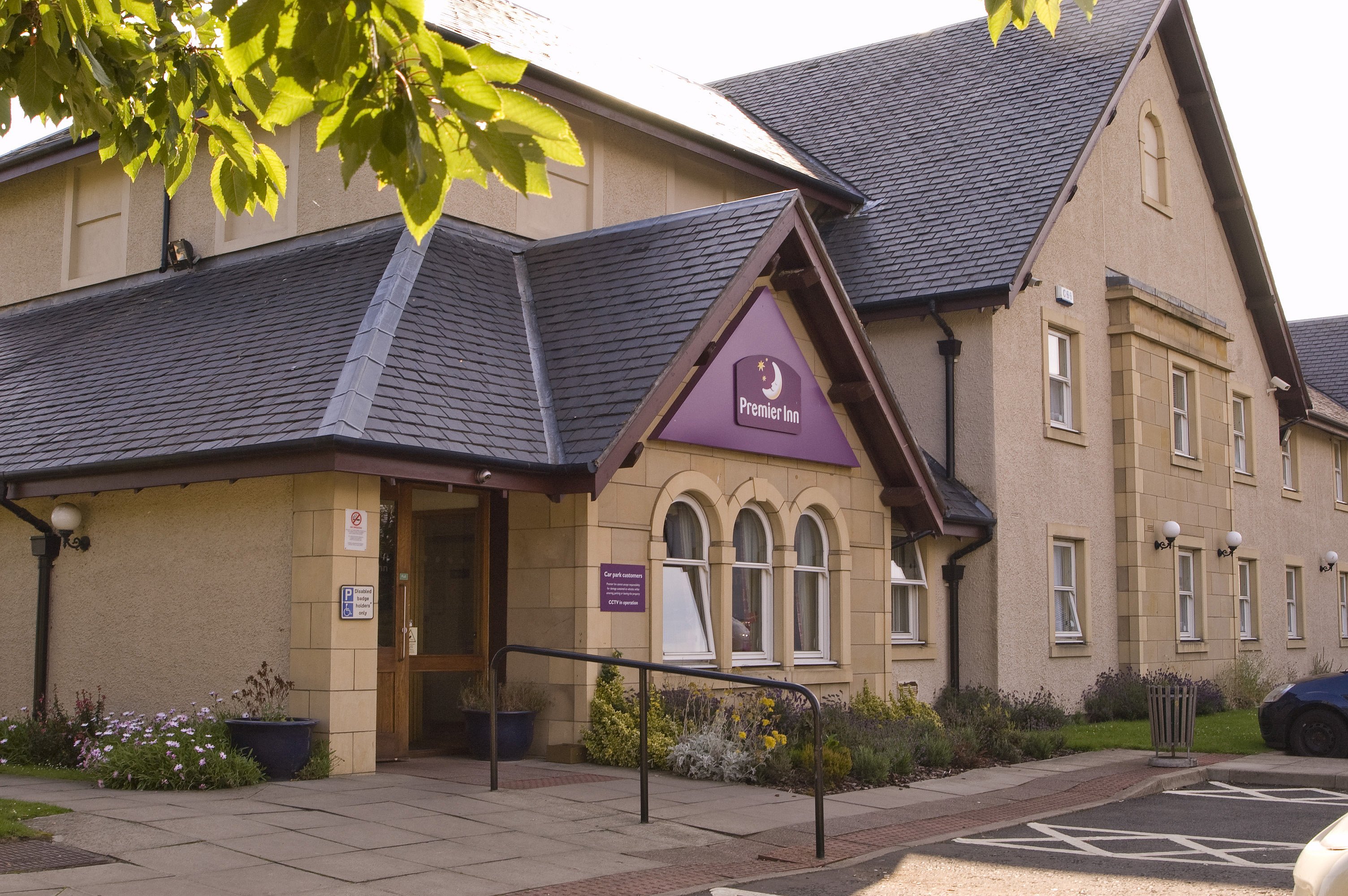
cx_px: 674
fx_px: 1571
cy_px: 448
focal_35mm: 42
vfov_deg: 31.8
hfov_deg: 46.4
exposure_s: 1/100
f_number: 10
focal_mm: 28
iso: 200
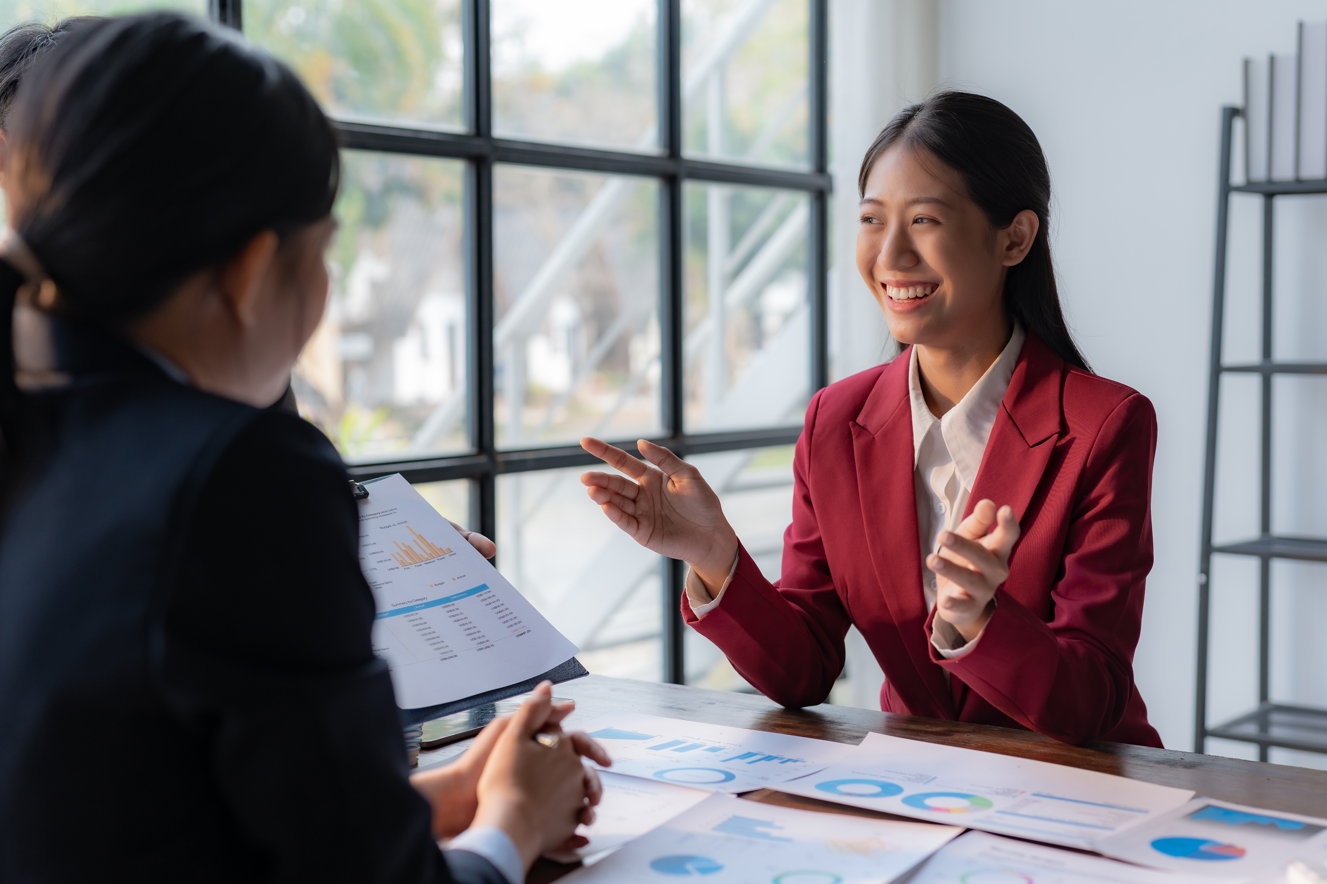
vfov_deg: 27.0
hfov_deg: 39.6
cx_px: 664
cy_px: 442
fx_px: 1843
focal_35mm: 50
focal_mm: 50
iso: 200
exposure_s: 1/400
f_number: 2.8
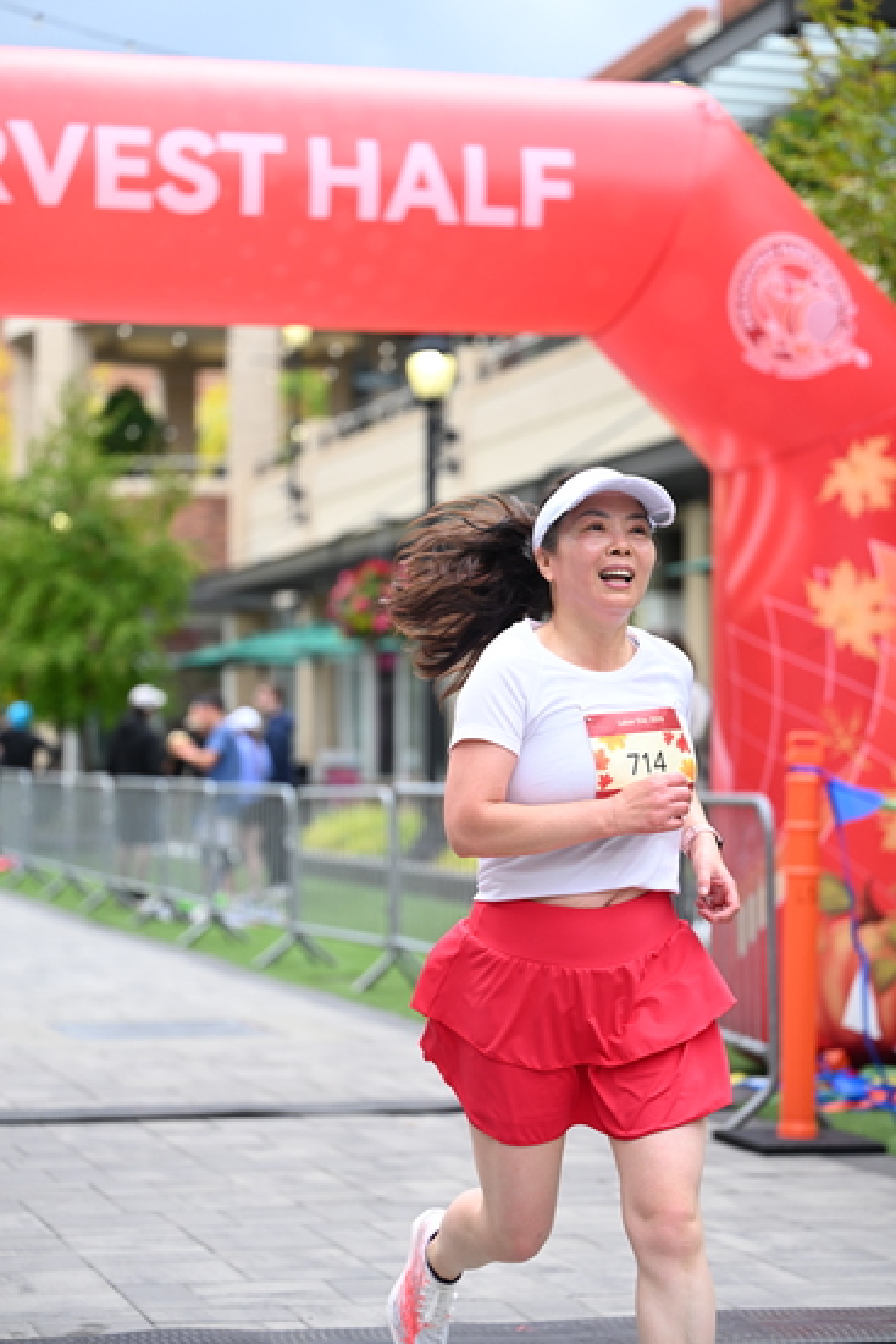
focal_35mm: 80
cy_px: 672
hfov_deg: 17.1
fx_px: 2985
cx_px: 448
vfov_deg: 25.4
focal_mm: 80
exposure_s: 1/2000
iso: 640
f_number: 2.8
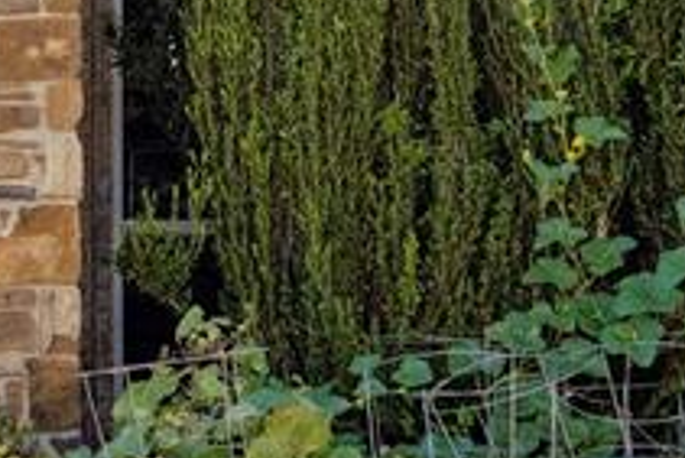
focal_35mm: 121
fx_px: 2308
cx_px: -407
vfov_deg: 11.3
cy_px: 305
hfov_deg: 15.3
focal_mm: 16.7
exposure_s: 1/1250
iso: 200
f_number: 8
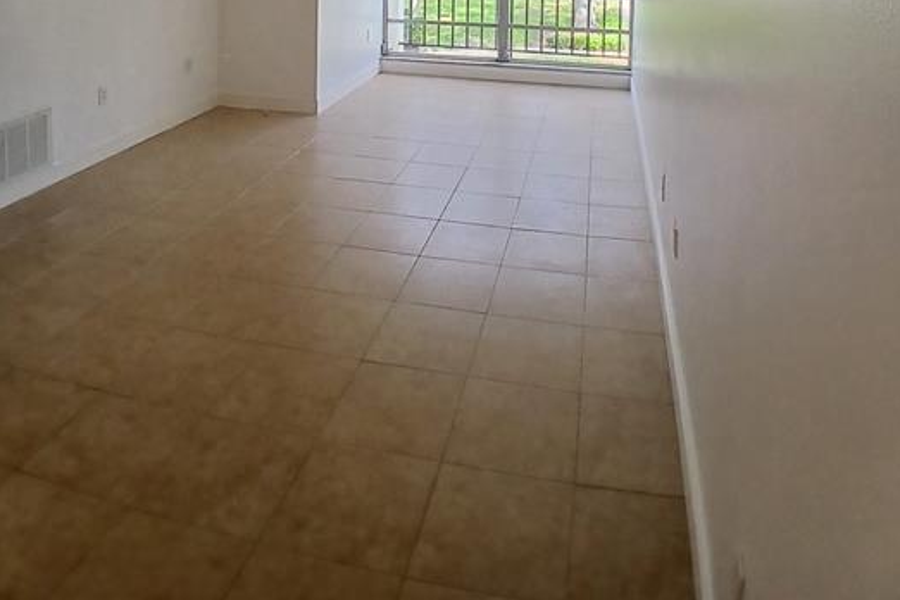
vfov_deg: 40.2
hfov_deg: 69.4
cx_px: 438
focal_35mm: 26
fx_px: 650
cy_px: -60
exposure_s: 1/120
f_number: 2.2
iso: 80
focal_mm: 1.4
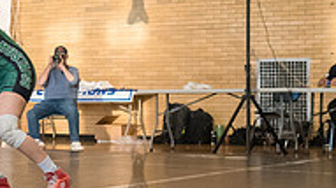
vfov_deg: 9.7
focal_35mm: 125
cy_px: 97
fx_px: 1113
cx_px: -134
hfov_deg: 16.0
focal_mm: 35
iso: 5000
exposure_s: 1/400
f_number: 4
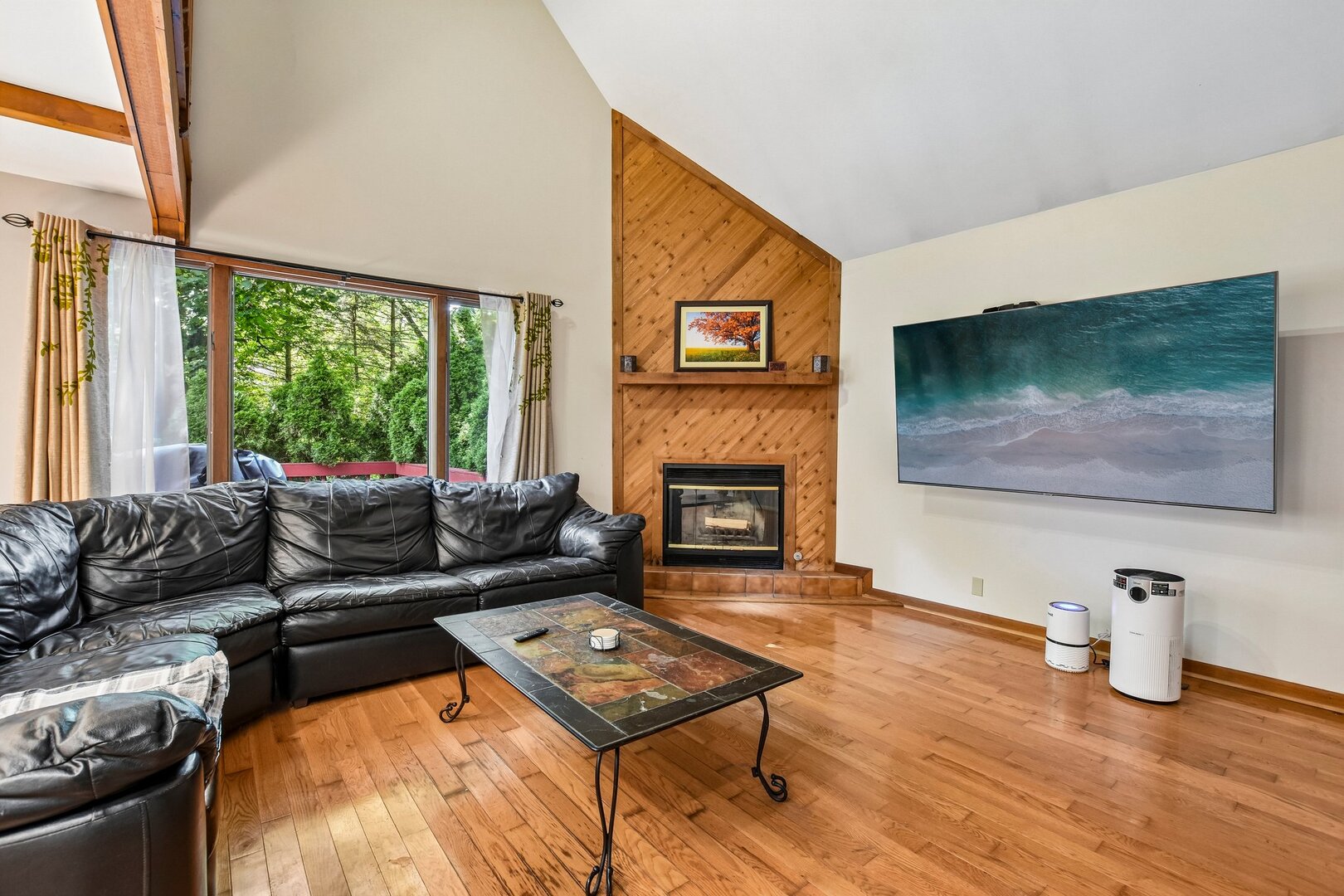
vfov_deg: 77.3
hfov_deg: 100.4
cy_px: 448
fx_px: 560
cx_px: 672
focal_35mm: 15
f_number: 8
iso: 400
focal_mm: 10
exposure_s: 1/4
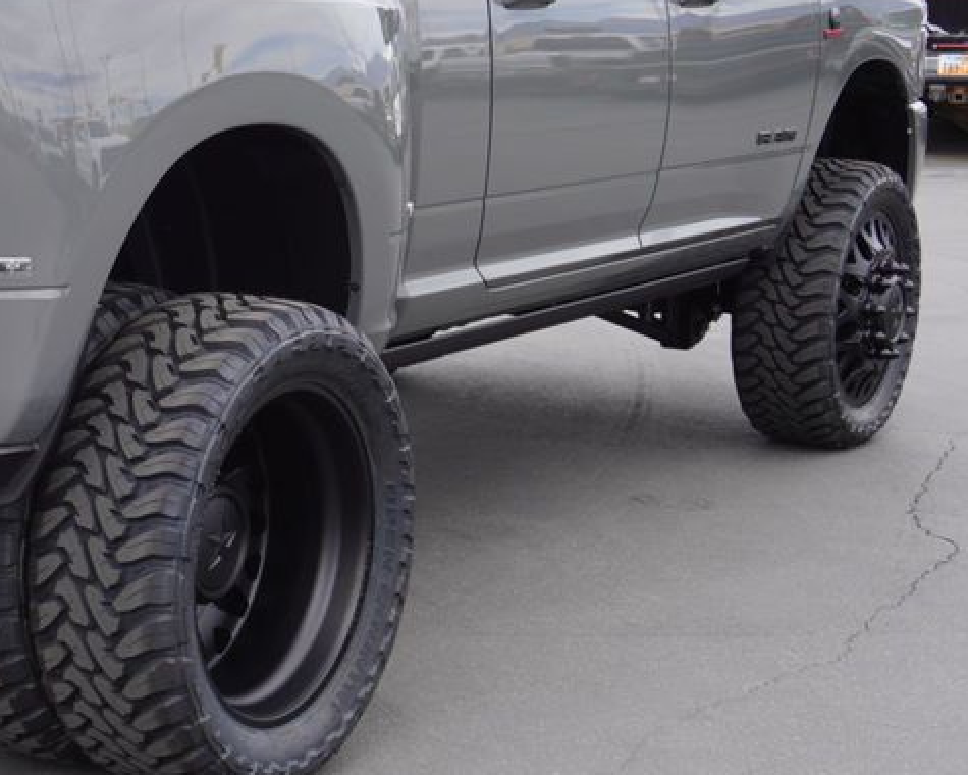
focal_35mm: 85
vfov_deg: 18.0
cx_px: -8
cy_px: 281
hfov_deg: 21.7
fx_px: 2435
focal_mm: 28
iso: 100
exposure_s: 1/100
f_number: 7.1
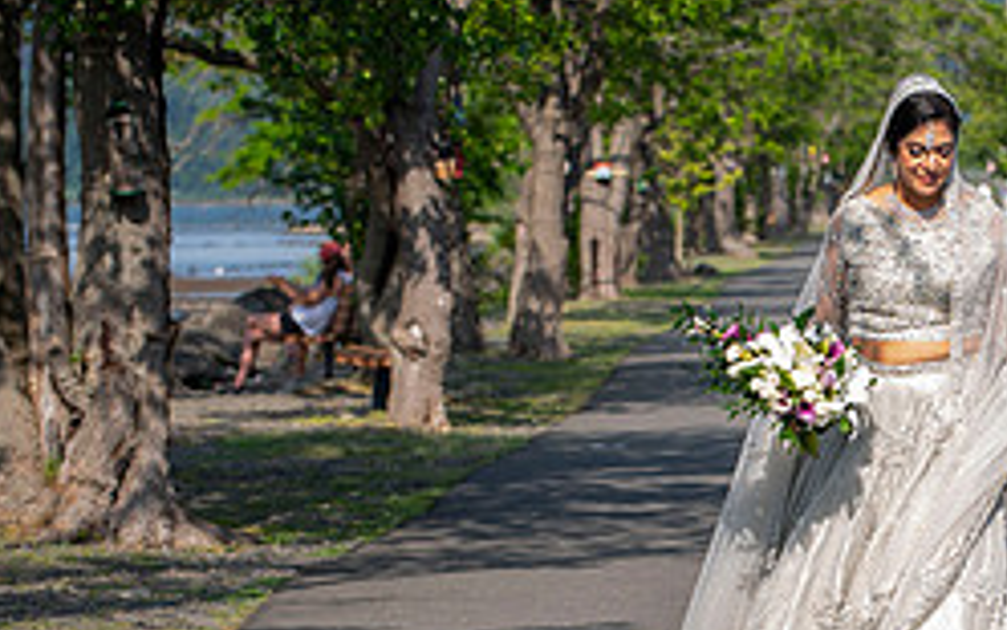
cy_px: 468
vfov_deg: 5.7
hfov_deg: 9.0
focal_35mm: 232
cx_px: 1066
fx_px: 6367
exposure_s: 1/250
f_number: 4.5
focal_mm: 86
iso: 50
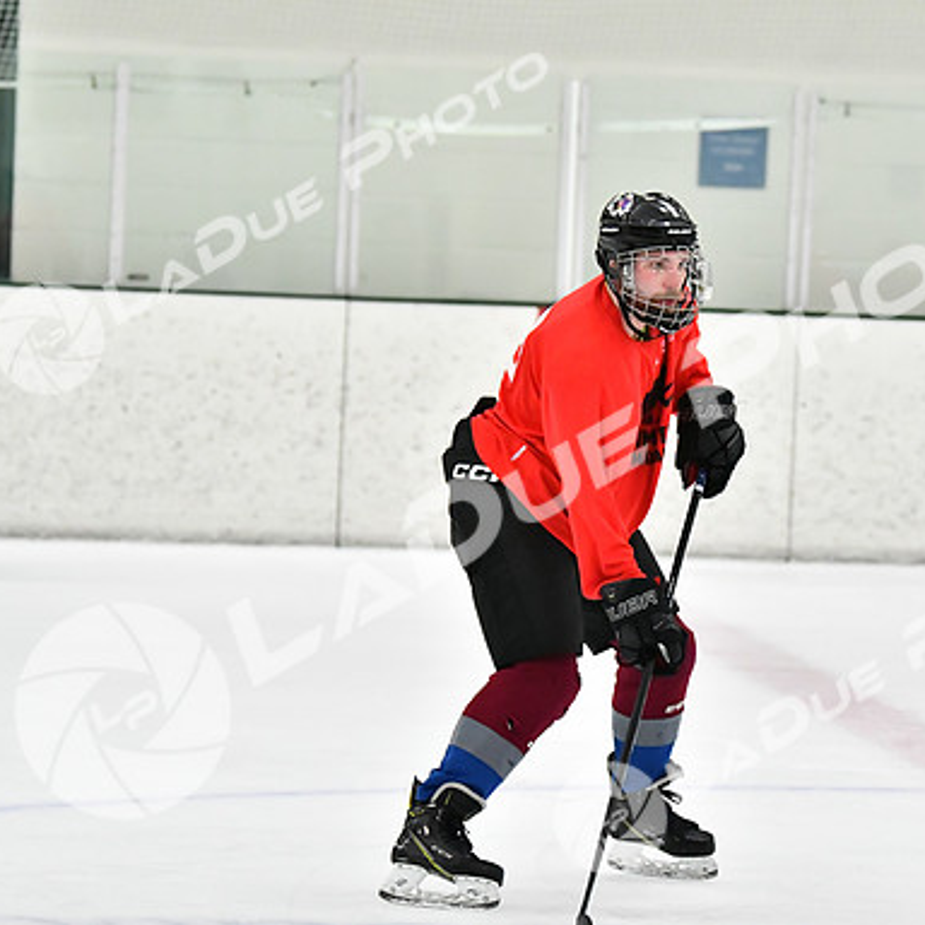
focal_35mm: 212
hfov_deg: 8.3
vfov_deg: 8.3
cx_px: 549
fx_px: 6409
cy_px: 464
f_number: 2.8
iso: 6400
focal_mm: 110
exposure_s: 1/1600
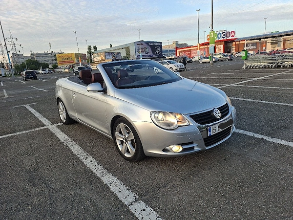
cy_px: 110
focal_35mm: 23
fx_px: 195
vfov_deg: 58.9
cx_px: 146
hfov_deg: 73.9
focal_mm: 5.54
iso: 50
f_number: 1.8
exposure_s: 1/222
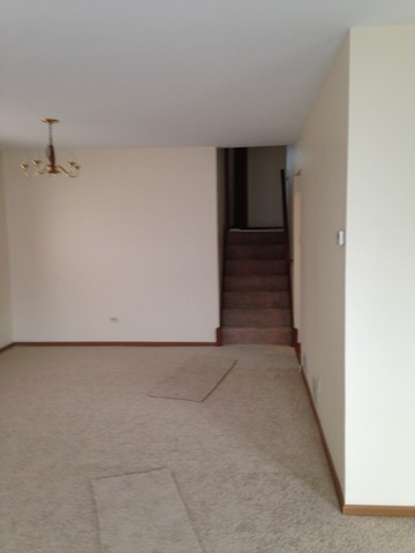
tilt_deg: -5.0
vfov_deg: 55.4
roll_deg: -1.2
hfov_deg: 42.9
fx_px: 528
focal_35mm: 33
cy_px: 276
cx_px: 208
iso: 64
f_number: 2.4
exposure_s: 1/20
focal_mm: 4.12
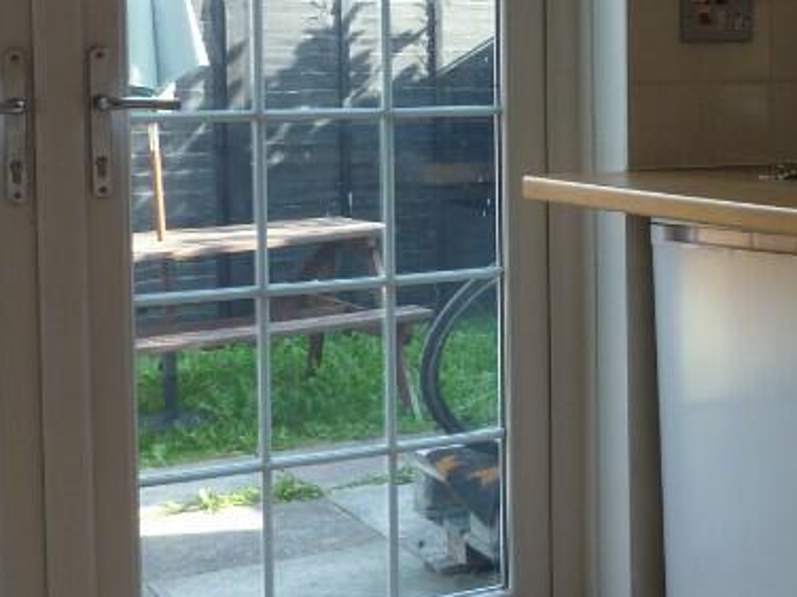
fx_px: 1566
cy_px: 131
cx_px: 776
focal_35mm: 68
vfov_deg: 21.4
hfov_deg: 27.1
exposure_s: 1/50
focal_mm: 4.1
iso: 80
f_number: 3.3
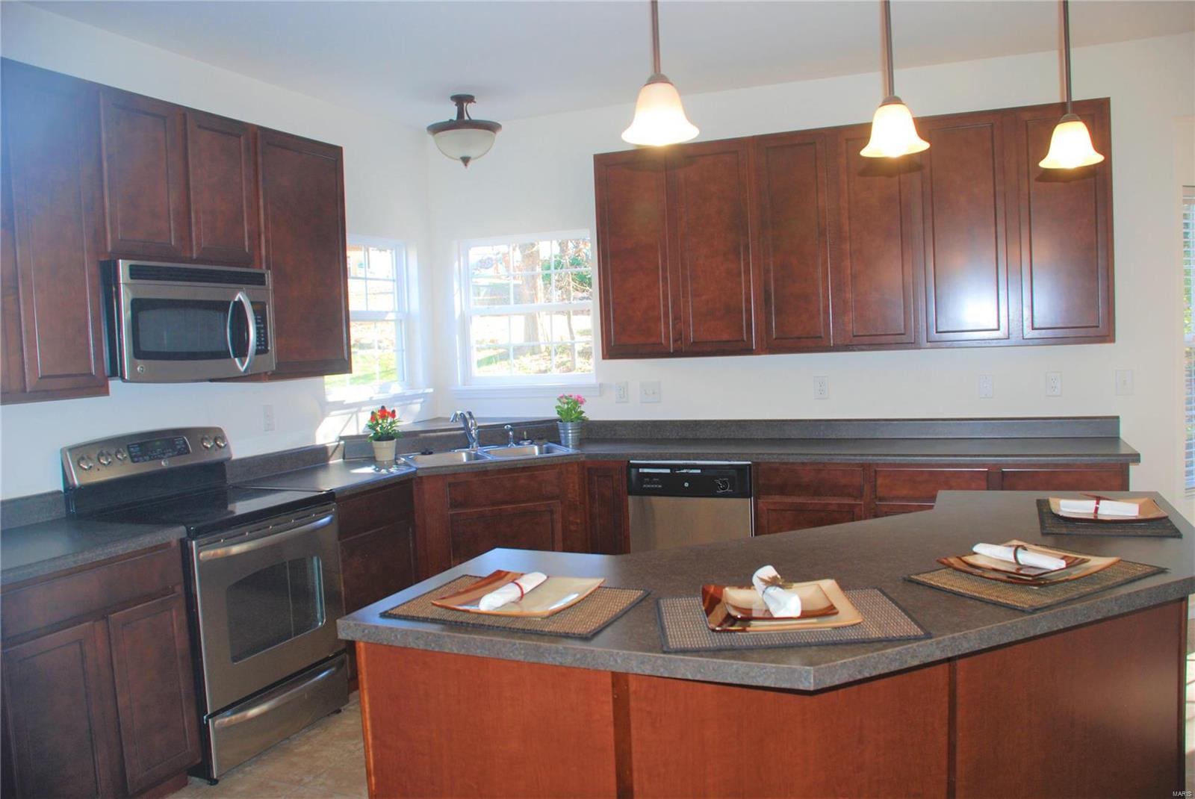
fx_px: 997
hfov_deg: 61.9
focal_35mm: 30
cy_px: 400
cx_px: 598
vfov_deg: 43.7
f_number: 3.8
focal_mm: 20
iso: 200
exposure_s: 1/60
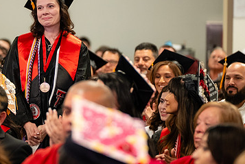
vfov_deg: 5.3
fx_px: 1758
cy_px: 48
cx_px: 46
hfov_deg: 8.0
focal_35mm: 258
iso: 2500
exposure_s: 1/160
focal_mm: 134
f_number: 2.8
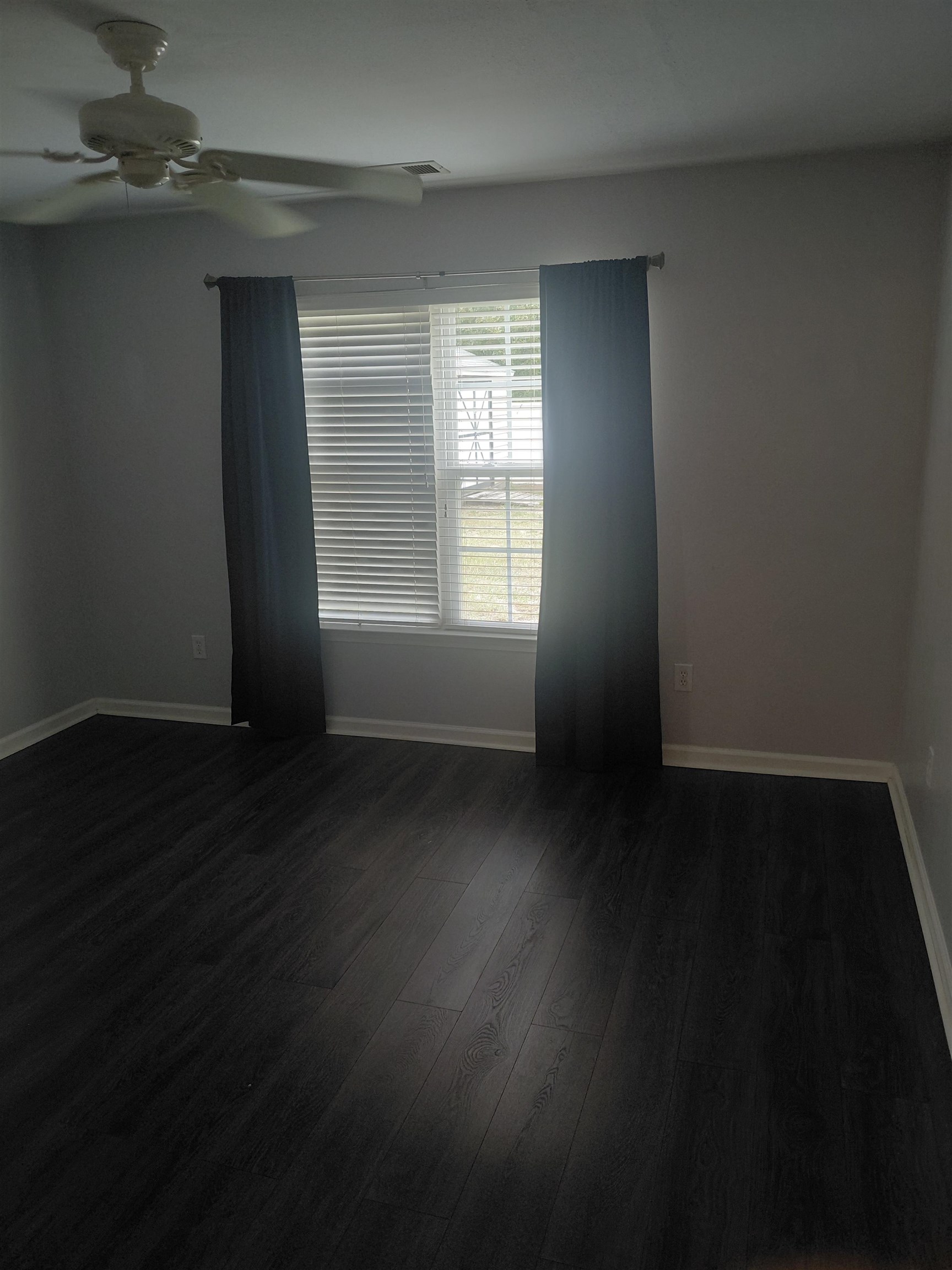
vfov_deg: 69.4
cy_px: 635
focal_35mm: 25
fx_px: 917
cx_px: 476
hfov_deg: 54.9
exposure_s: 1/120
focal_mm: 4.69
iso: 200
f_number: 1.8
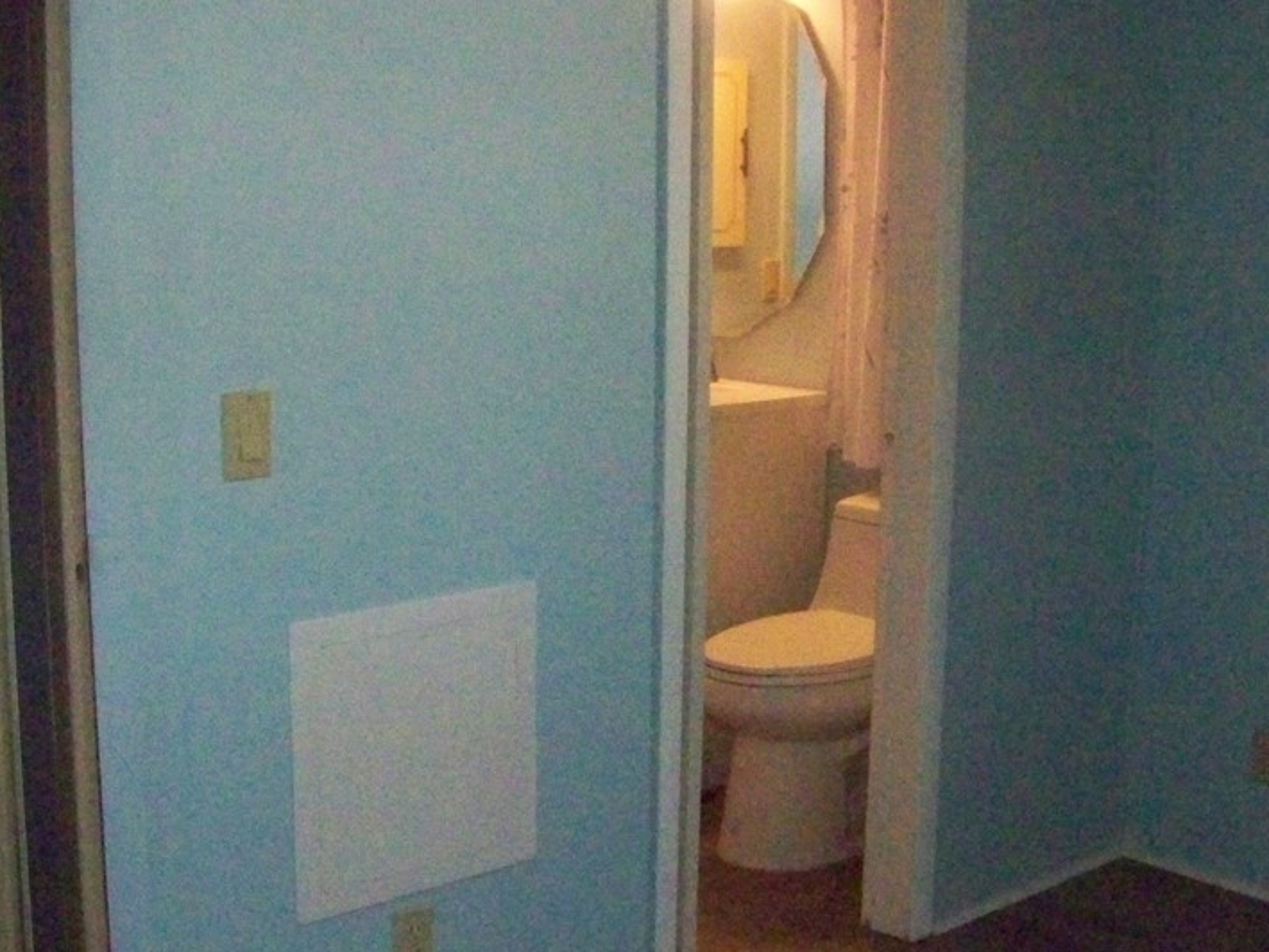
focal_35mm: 52
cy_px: 515
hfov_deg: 36.6
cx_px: 481
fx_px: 1907
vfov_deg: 28.0
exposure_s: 1/500
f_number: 2.8
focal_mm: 5.85
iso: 1600
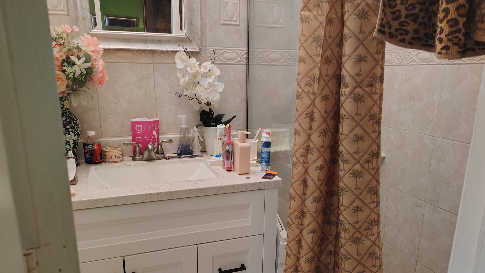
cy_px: 164
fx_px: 347
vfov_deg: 42.7
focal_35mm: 27
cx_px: 247
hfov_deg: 69.9
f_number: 1.8
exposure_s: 1/40
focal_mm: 5.56
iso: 1863
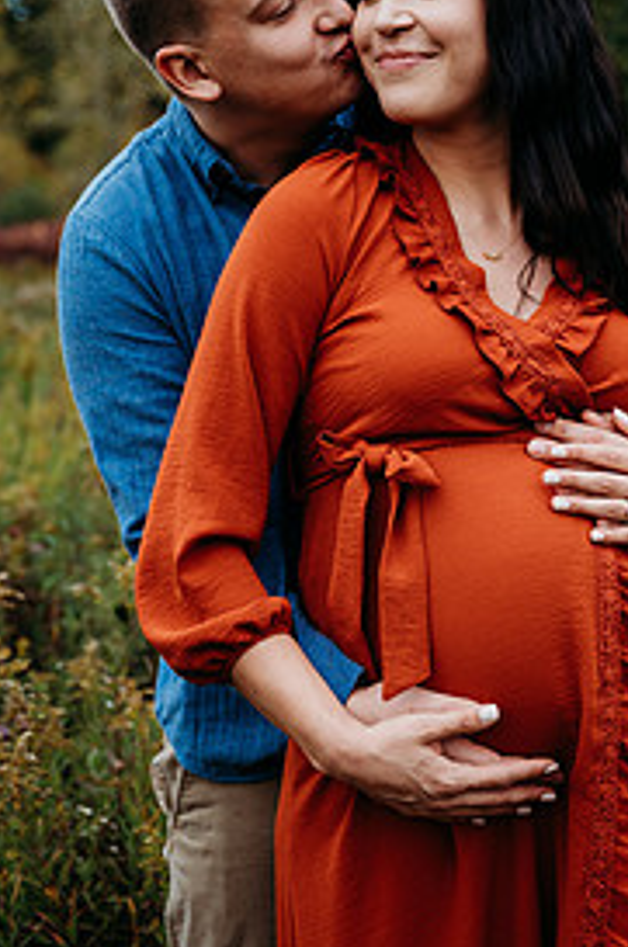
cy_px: 357
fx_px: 1865
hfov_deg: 19.0
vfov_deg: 28.4
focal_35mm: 71
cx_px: 460
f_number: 2.8
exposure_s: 1/400
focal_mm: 43
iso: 320
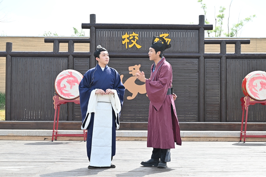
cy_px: 88
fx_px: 451
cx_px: 133
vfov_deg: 22.3
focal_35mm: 61
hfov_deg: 32.9
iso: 100
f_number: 7.1
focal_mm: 61
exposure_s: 1/125
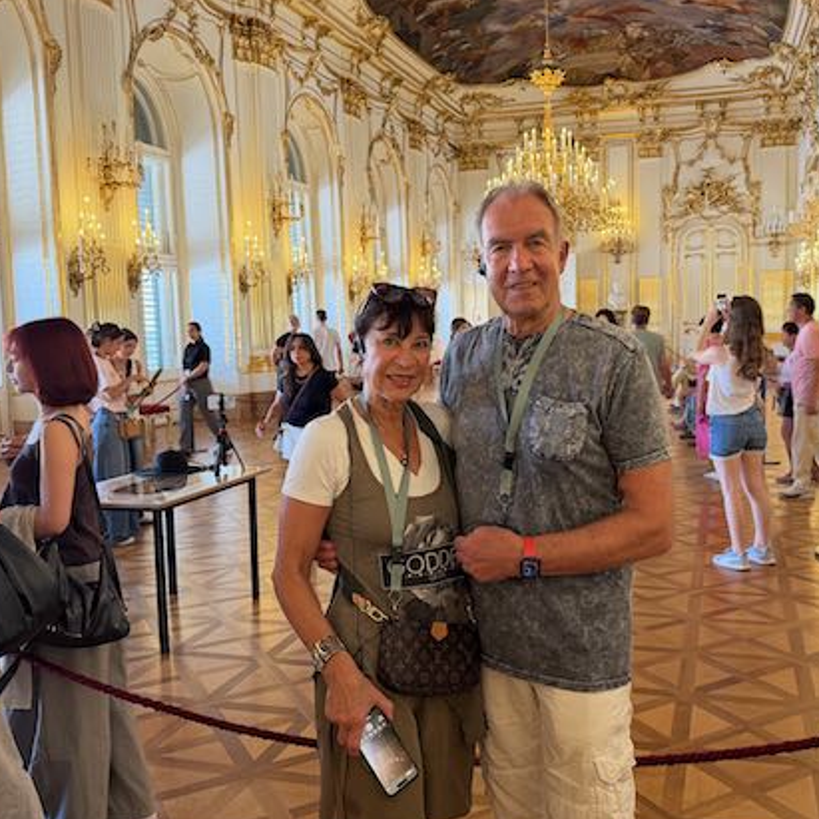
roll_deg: +1.2
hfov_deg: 49.5
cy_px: 397
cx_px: 480
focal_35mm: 33
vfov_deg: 49.7
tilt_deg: -4.3
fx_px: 883
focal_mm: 6.76
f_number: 1.78
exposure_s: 1/49
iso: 160
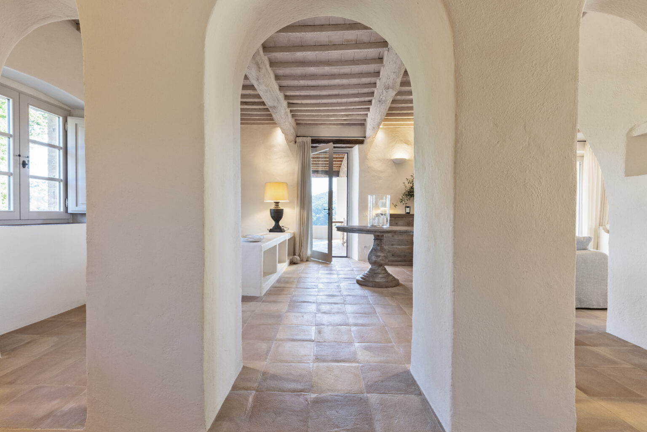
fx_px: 270
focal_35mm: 15
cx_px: 324
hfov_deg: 100.4
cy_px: 216
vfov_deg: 77.4
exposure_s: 1/20
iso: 400
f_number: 10
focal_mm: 15
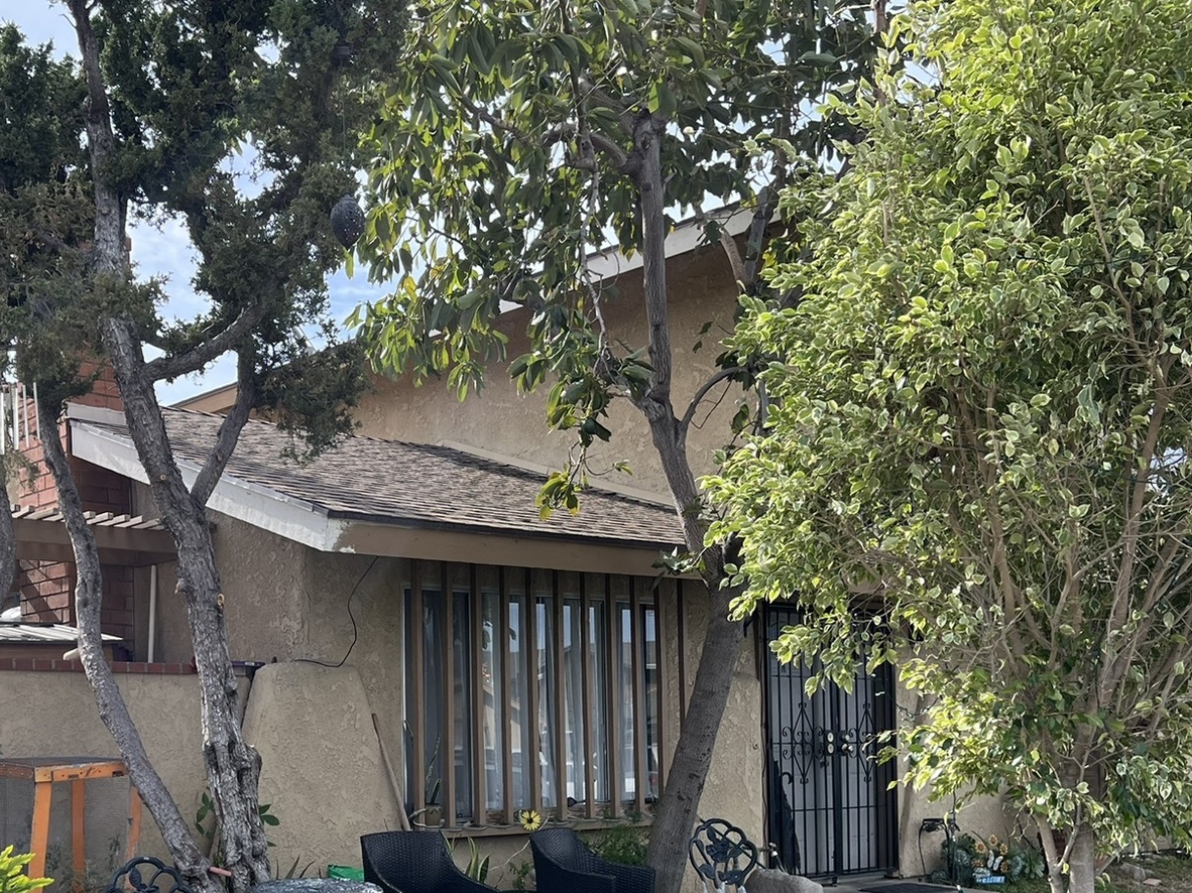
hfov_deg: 42.4
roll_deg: +1.3
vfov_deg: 32.1
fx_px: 1515
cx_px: 393
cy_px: 691
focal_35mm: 44
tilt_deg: +0.9
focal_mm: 5.7
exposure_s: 1/1361
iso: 50
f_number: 1.5
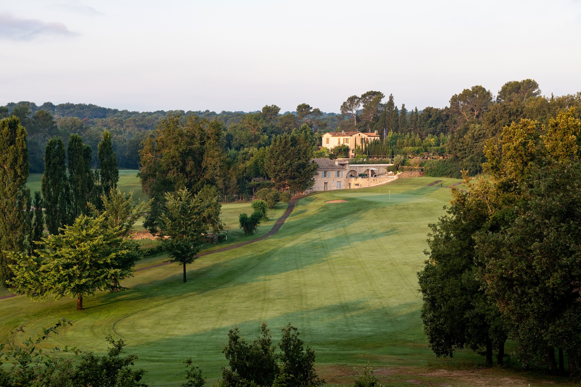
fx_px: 968
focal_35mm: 60
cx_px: 290
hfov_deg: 33.4
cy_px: 194
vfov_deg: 22.6
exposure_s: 1/100
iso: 320
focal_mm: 60
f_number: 9
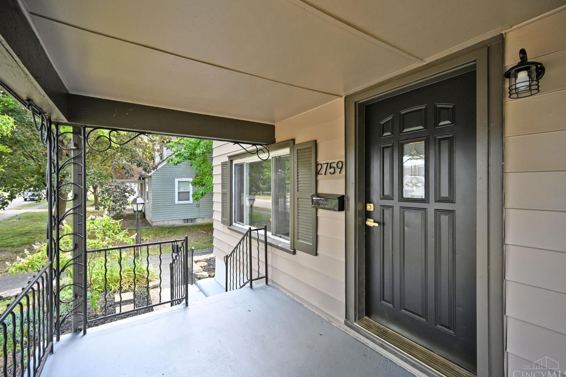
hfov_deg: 100.3
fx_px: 236
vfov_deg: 77.3
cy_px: 187
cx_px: 272
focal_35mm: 15
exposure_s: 1/160
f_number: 4
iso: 400
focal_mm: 14
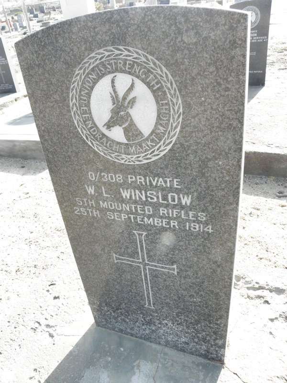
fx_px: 287
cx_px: 144
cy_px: 192
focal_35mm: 26
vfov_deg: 67.3
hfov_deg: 53.1
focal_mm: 4.6
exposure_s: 1/160
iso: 200
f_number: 5.6
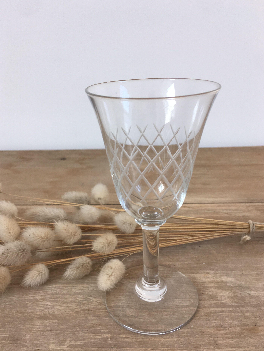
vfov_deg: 58.3
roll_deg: +0.3
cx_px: 131
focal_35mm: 31
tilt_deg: -24.0
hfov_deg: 45.4
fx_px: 315
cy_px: 182
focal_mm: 4.15
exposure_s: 1/100
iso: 40
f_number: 2.2
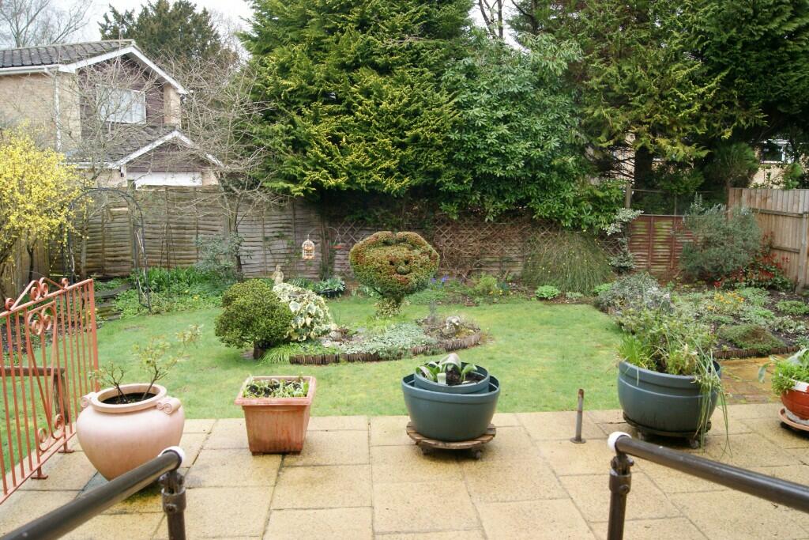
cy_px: 270
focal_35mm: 27
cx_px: 404
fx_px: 607
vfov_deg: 47.9
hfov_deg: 67.4
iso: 400
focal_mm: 18
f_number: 8
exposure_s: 1/60
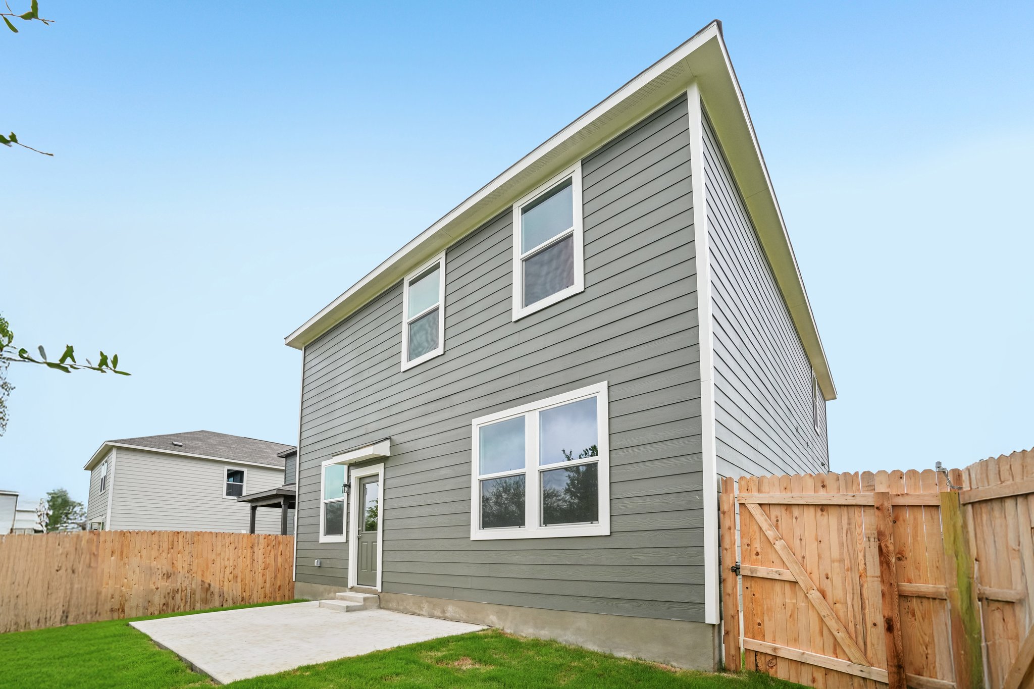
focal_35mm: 16
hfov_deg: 96.7
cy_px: 344
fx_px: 459
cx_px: 517
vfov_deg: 73.7
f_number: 8
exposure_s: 1/1000
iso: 400
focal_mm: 16
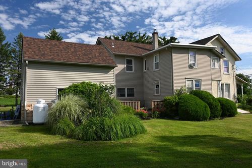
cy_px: 84
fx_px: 205
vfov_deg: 44.6
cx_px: 126
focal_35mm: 29
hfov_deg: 63.2
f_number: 5.6
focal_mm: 19.5
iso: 125
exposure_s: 1/250
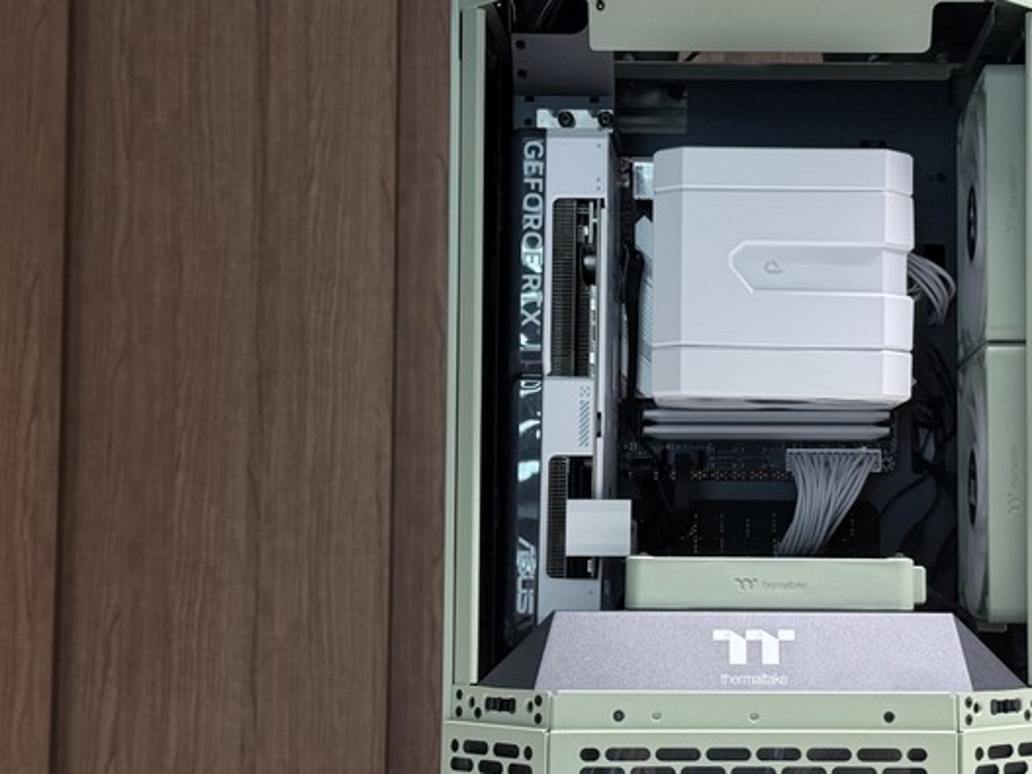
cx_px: 734
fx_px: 2116
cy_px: 401
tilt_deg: +3.7
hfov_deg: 27.1
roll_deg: -0.1
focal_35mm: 71
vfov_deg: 20.7
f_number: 1.78
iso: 100
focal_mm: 6.76
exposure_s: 1/60
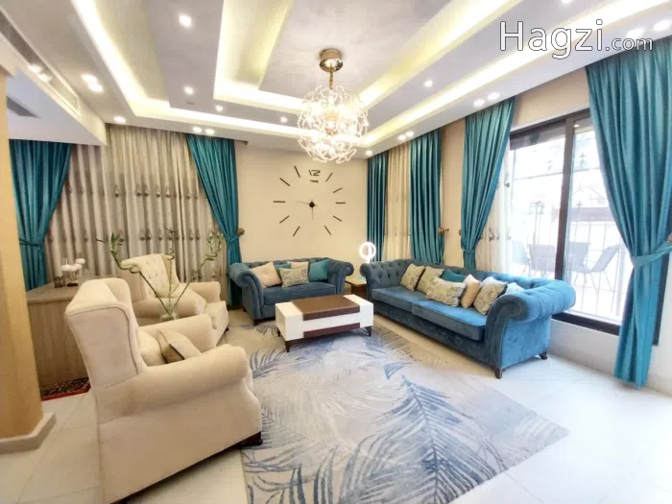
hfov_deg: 106.2
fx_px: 252
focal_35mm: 13
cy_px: 252
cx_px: 336
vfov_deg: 89.9
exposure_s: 1/50
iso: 200
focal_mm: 1.3
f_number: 2.2
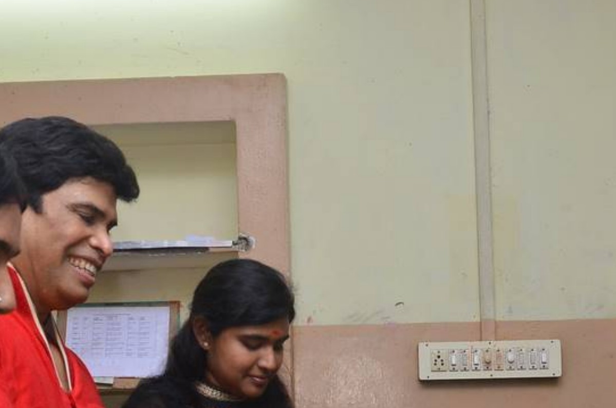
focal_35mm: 68
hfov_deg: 29.7
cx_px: 286
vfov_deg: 19.6
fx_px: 1161
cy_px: 362
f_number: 7.1
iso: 1600
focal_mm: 24
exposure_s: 1/125
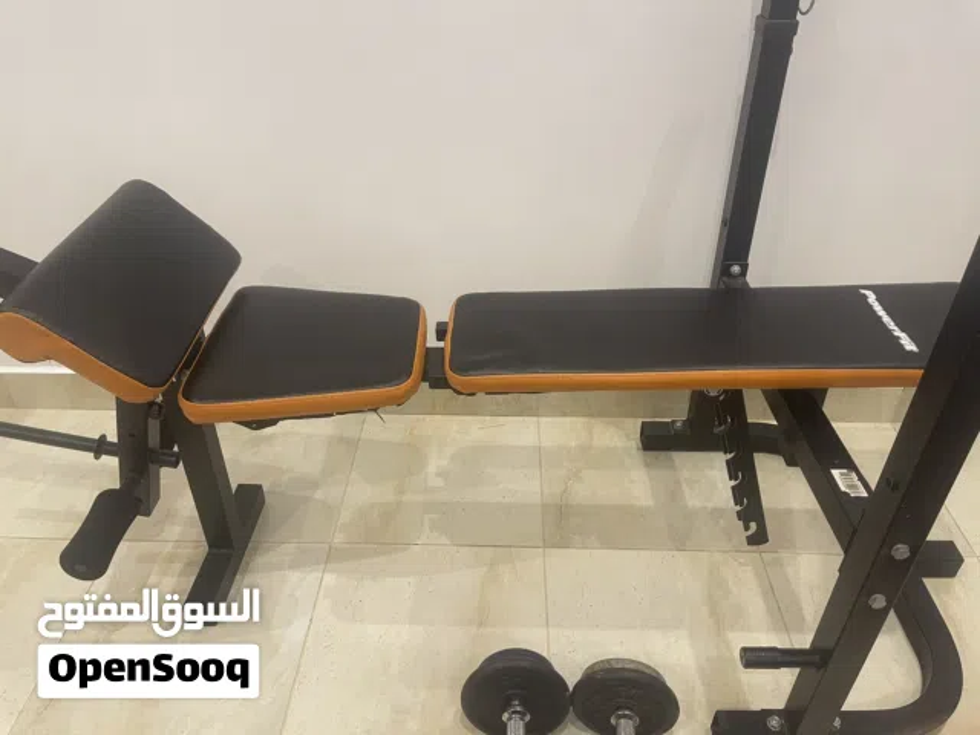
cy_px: 368
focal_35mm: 25
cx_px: 490
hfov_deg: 69.4
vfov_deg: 54.9
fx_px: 708
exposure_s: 1/60
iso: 200
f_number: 1.6
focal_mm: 5.1
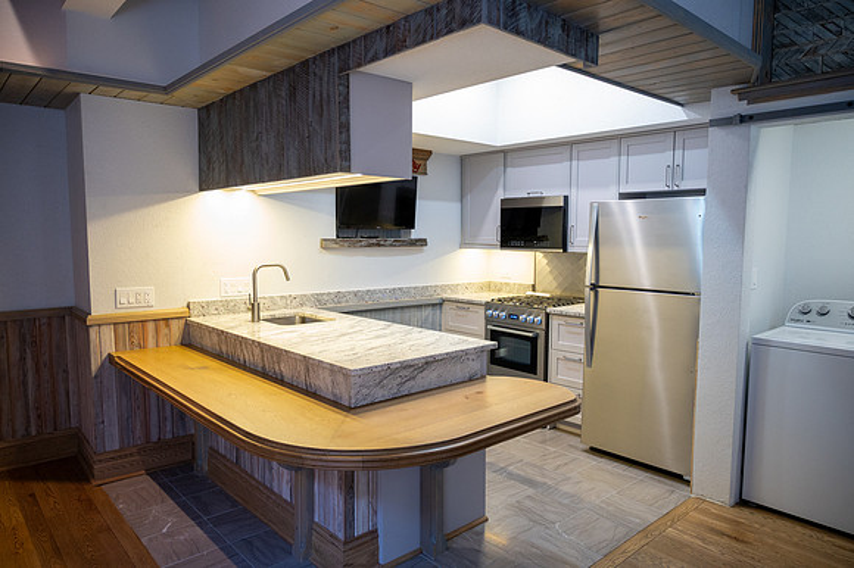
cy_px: 284
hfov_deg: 73.3
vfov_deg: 52.7
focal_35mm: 24
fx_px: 574
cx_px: 427
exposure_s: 1/125
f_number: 4
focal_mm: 24
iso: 2000
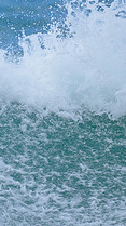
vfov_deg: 0.8
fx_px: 15547
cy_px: 132
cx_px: -213
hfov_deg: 0.5
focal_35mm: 2608
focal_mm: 800
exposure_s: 1/2000
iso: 640
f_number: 6.3
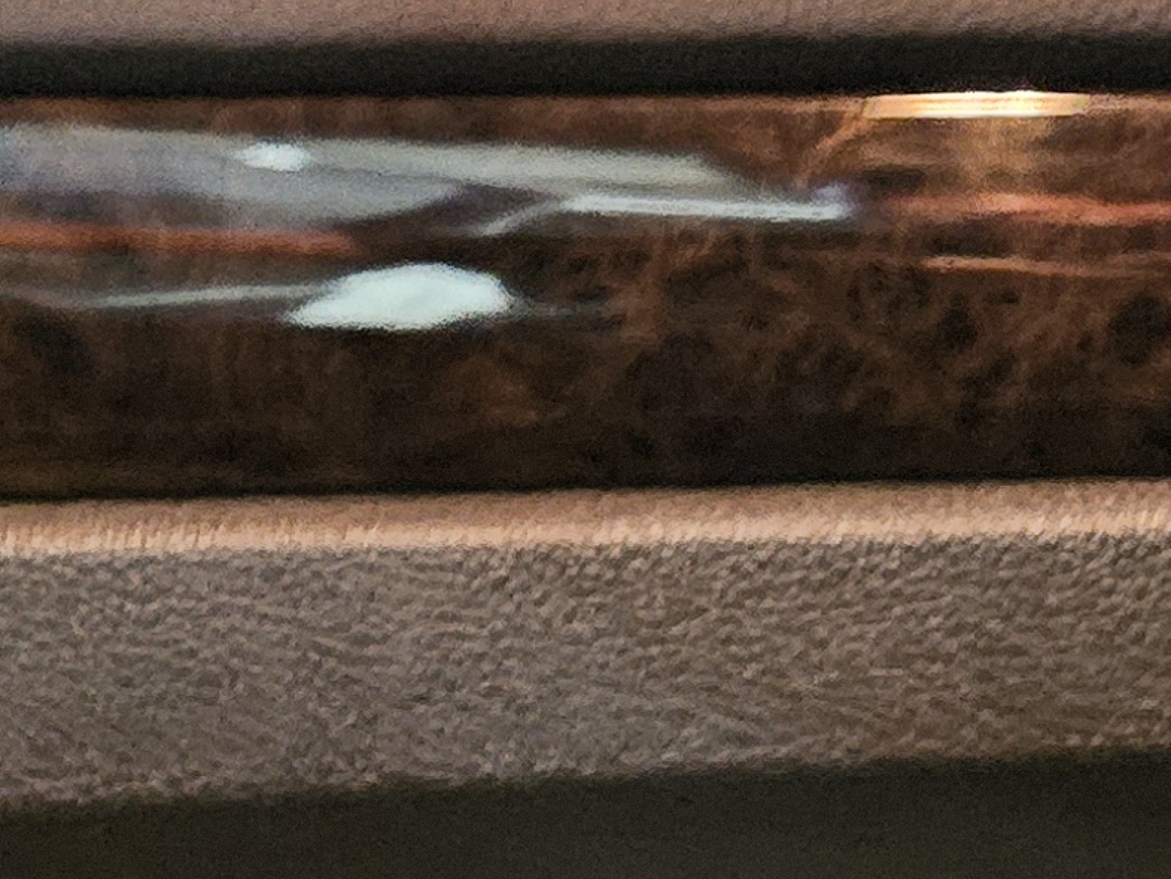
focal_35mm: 117
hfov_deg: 16.1
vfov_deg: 12.2
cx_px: -240
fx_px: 3959
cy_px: 1231
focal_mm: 5.4
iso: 3200
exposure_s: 1/15
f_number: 1.8
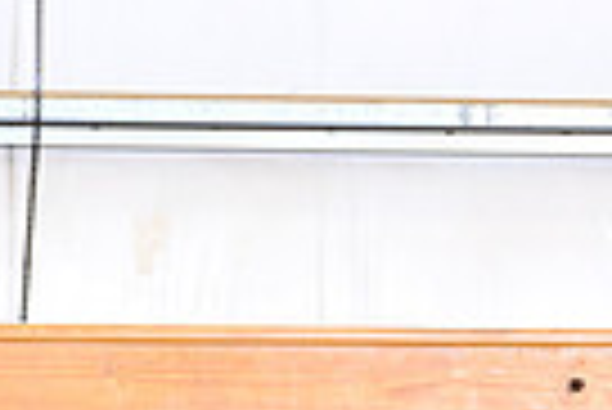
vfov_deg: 2.4
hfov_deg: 3.5
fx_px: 9802
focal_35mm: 576
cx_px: -666
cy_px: 354
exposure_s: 1/200
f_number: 5
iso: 2500
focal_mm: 135
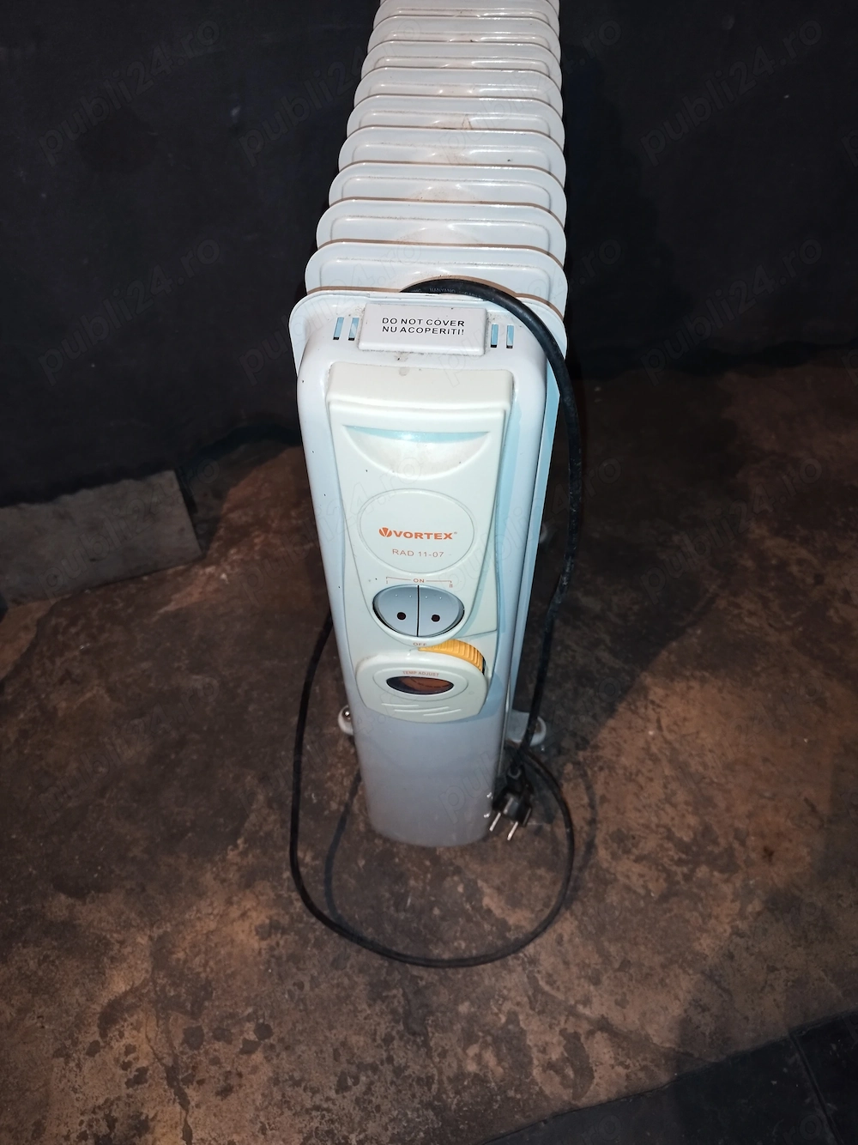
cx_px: 429
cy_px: 572
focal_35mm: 24
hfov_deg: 56.8
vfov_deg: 71.6
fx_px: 793
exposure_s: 1/33.3
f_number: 1.89
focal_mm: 5.89
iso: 720
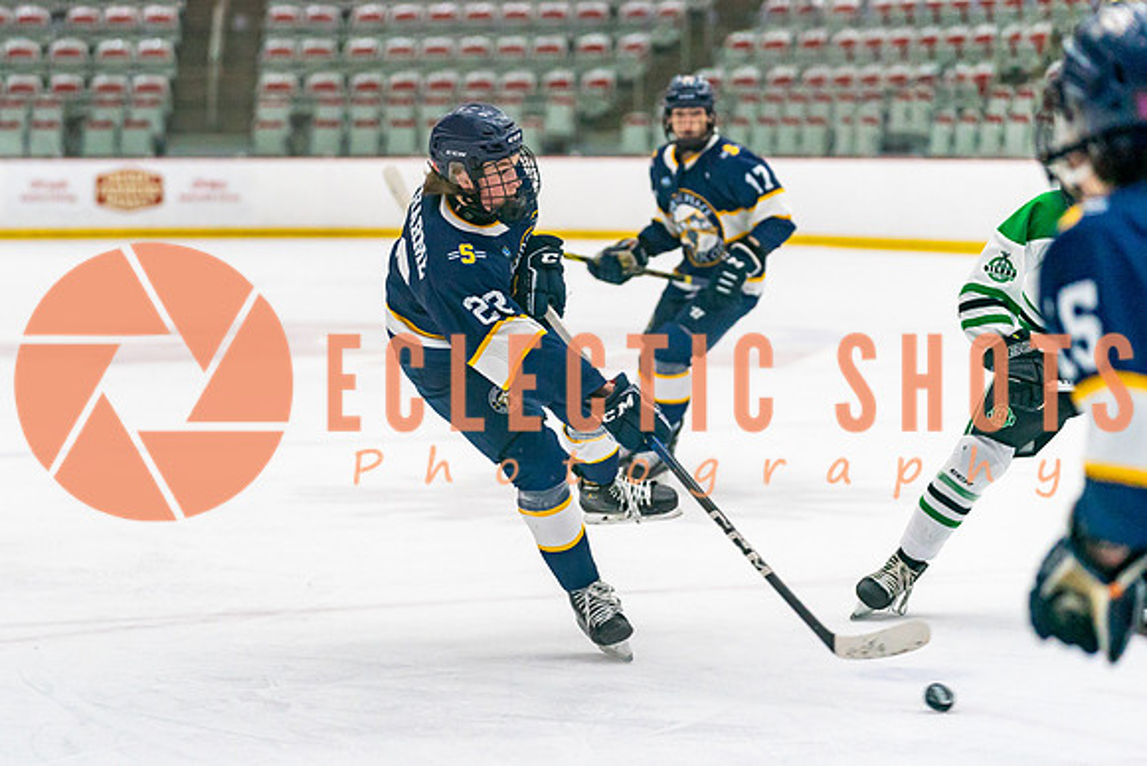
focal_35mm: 139
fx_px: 4416
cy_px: 449
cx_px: 422
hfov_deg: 14.8
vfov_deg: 9.9
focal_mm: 107
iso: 3200
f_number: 2.8
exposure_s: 1/1250
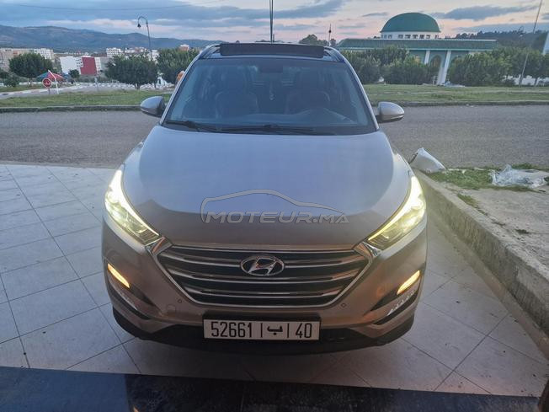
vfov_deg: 58.9
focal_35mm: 23
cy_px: 206
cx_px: 274
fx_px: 365
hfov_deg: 73.9
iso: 200
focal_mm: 6.4
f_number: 1.8
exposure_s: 1/80
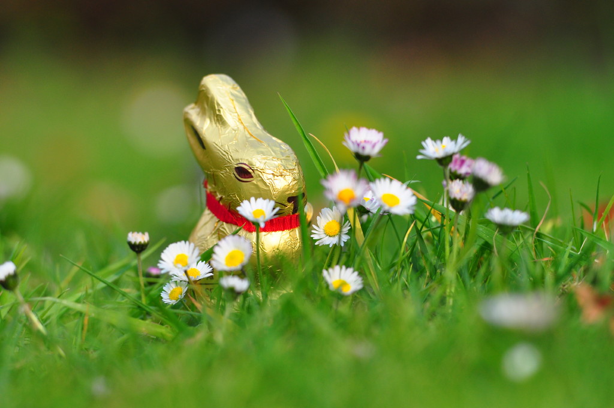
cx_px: 307
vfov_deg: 5.5
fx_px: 4216
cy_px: 204
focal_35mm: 248
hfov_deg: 8.3
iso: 400
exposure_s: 1/2500
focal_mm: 165
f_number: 3.5
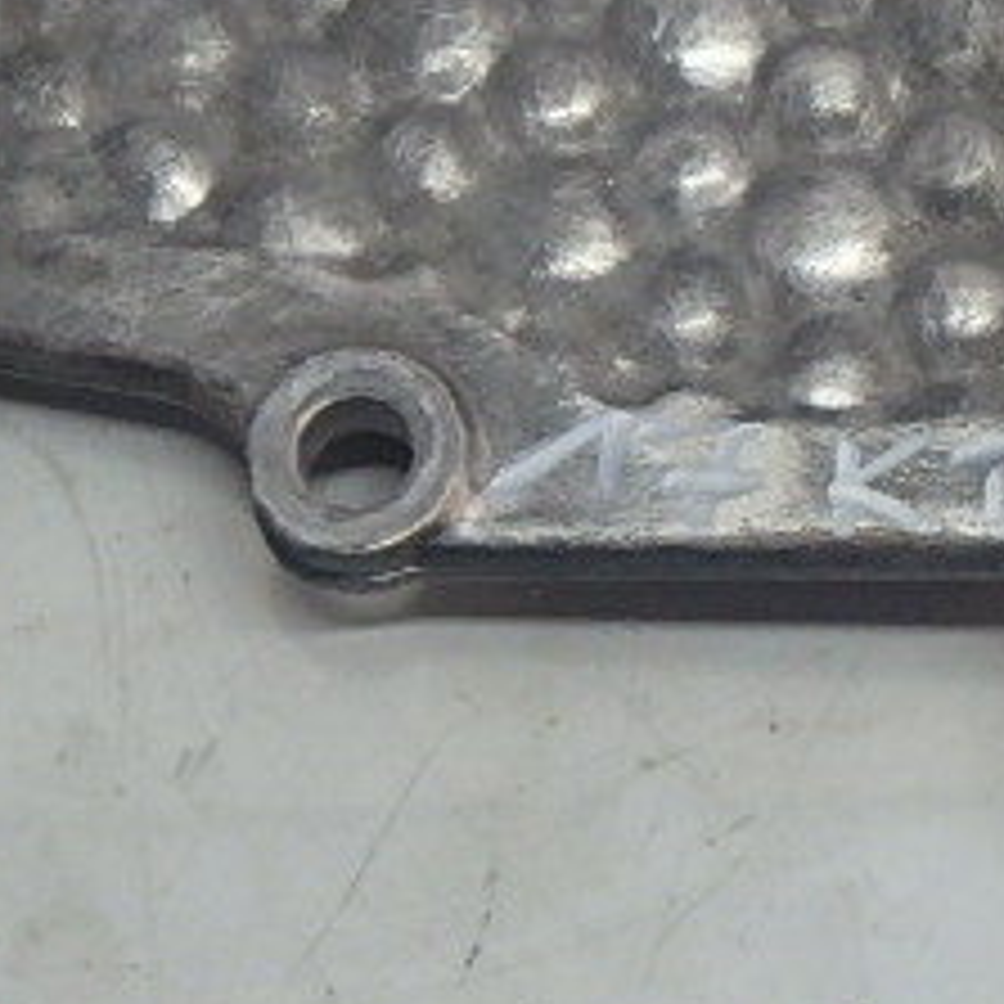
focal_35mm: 114
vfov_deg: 15.0
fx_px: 3741
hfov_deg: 15.2
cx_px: 734
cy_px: -14
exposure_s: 1/40
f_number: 5.2
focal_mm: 8.1
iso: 400
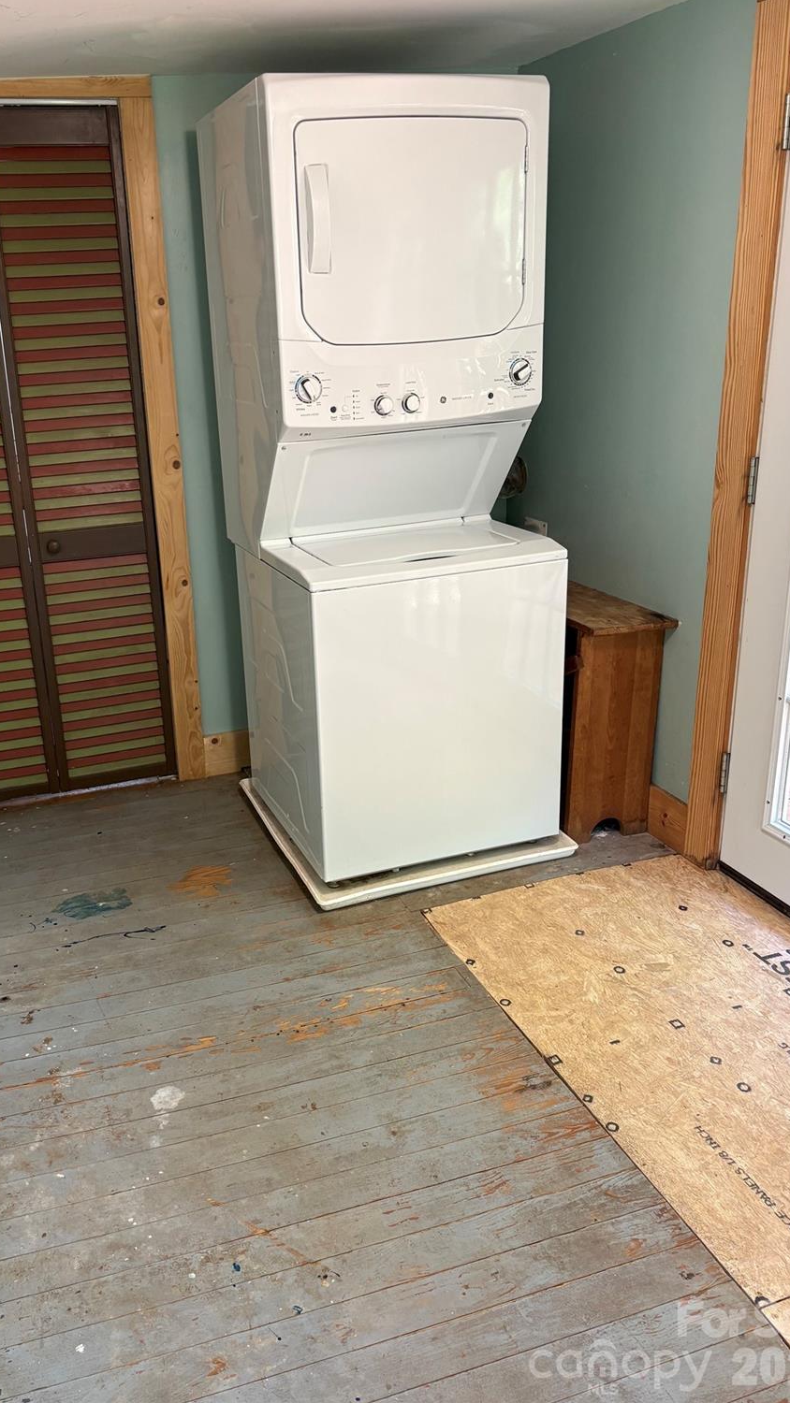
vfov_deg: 66.1
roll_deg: +3.2
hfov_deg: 40.0
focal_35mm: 29
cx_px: 306
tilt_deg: -18.9
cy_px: 686
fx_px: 1080
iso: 125
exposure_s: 1/120
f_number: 1.6
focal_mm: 5.96
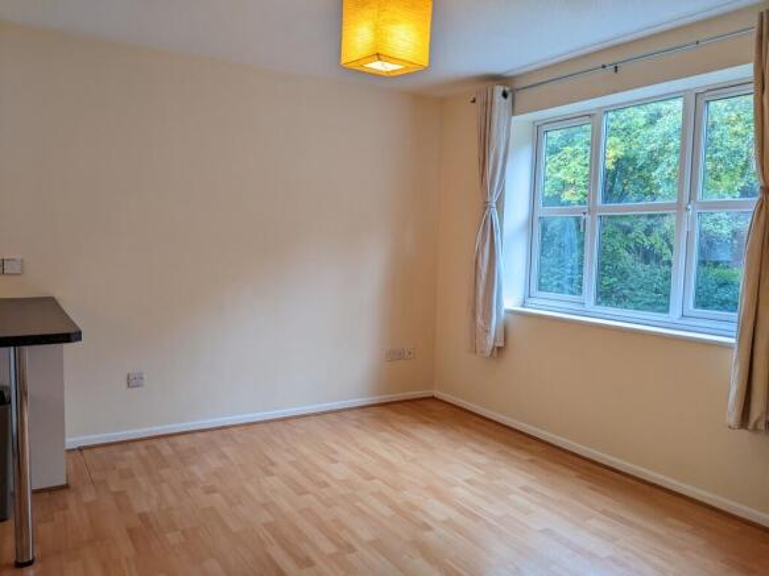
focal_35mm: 27
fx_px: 600
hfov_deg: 65.3
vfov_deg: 51.3
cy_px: 288
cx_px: 384
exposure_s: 1/99.9
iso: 98
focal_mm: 4.44
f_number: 1.8
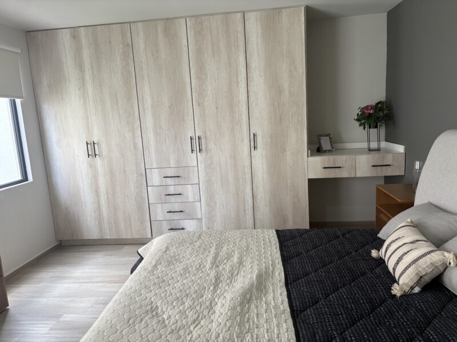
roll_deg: +3.4
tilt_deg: -8.2
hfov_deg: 67.3
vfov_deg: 53.1
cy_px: 171
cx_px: 228
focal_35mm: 26
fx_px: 343
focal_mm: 5.96
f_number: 1.6
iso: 64
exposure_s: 1/120
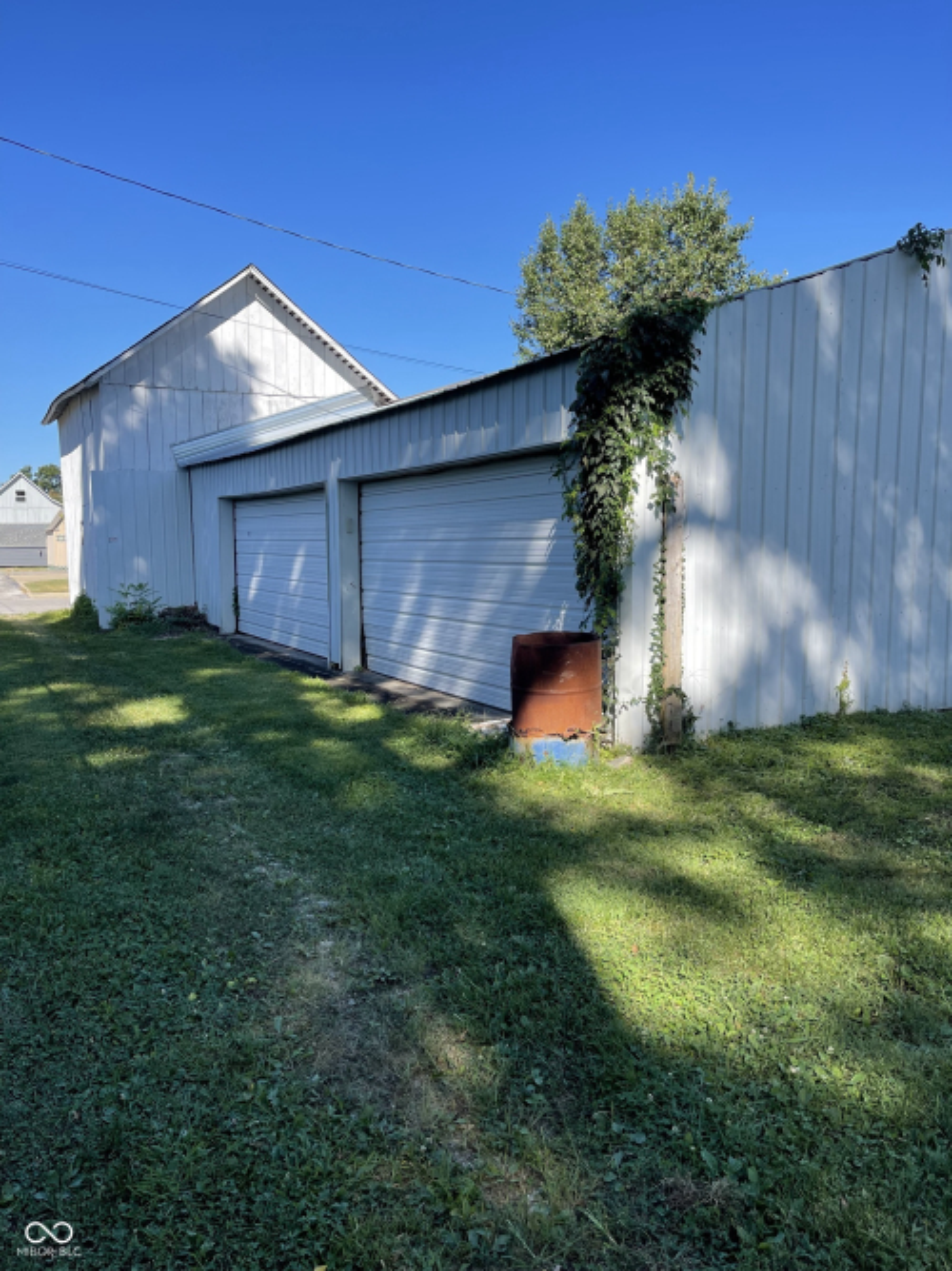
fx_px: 917
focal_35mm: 25
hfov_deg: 54.9
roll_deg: +0.6
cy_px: 636
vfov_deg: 69.4
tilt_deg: -5.5
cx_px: 476
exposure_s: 1/1493
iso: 32
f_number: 1.6
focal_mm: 5.1
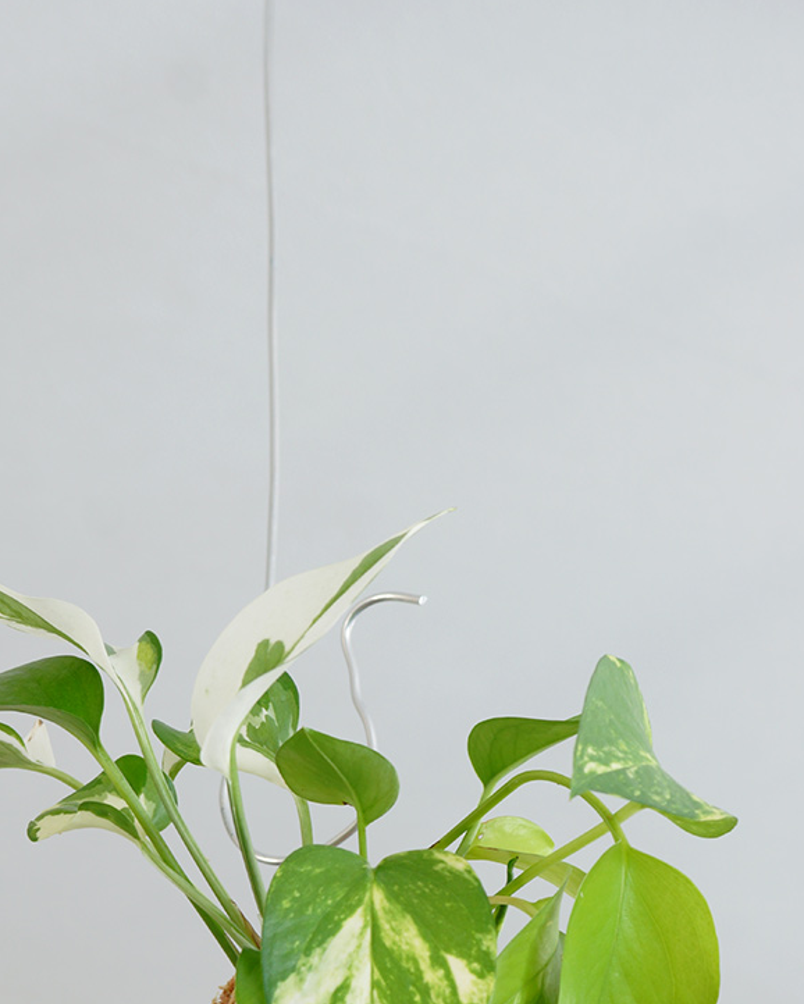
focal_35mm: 117
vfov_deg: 16.3
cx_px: 364
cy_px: 795
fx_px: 3479
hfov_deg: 13.2
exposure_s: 1/2
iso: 100
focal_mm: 50
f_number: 6.3
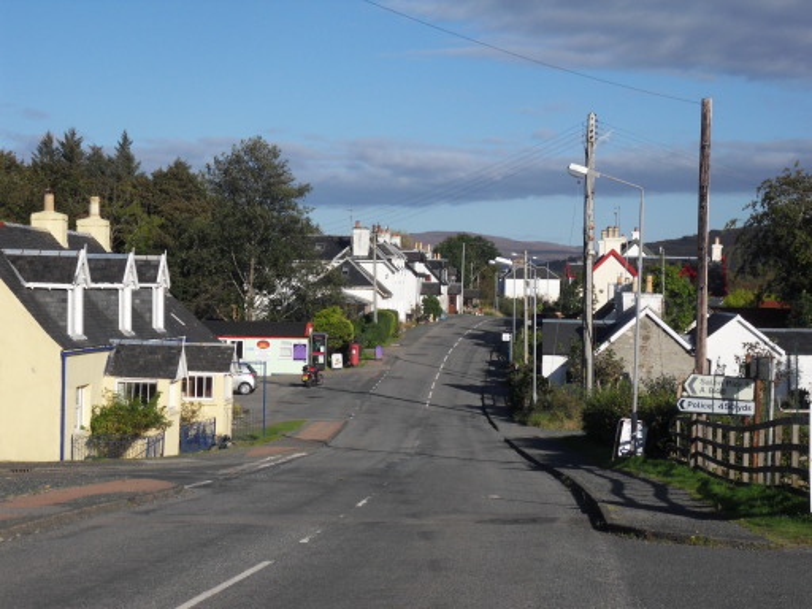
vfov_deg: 18.4
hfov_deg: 24.4
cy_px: 304
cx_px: 406
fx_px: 1877
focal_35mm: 80
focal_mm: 14
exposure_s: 1/180
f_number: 11.8
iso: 80
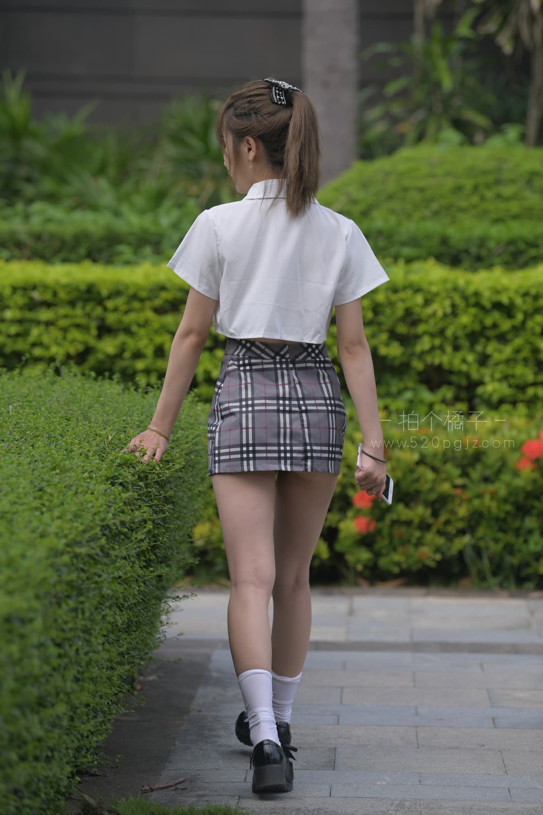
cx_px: 272
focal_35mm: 160
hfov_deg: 8.6
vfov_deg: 12.8
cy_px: 408
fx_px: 3620
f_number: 4
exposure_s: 1/640
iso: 110
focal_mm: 160
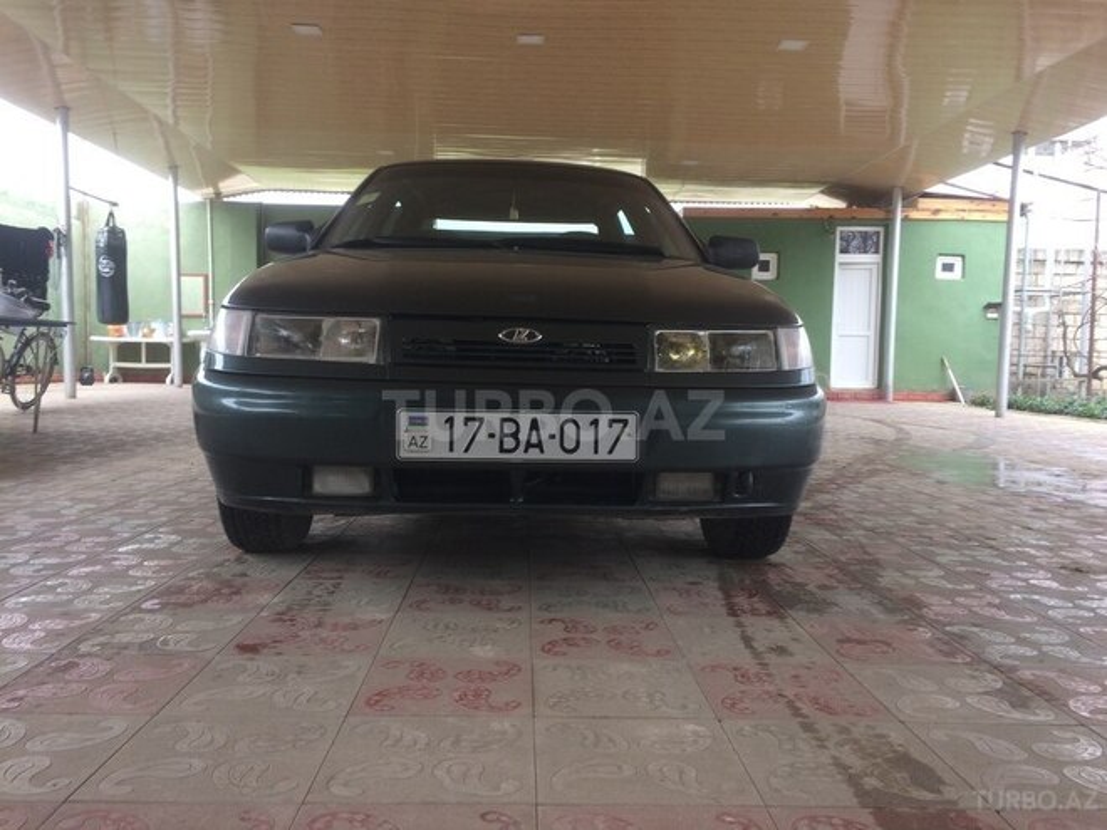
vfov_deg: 48.2
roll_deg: -1.0
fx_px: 927
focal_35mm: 29
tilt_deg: -2.8
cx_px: 554
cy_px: 415
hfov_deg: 61.7
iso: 40
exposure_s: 1/50
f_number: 2.2
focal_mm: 4.15
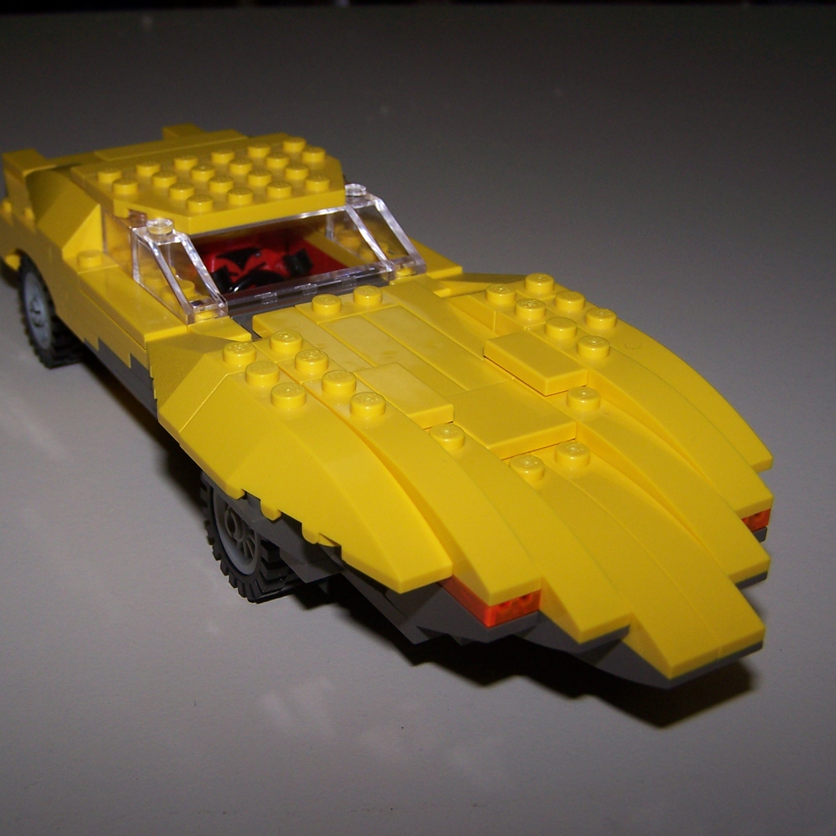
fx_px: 1339
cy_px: 420
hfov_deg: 34.5
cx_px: 323
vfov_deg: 34.7
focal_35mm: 49
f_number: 2.8
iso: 80
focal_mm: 6.3
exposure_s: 1/60
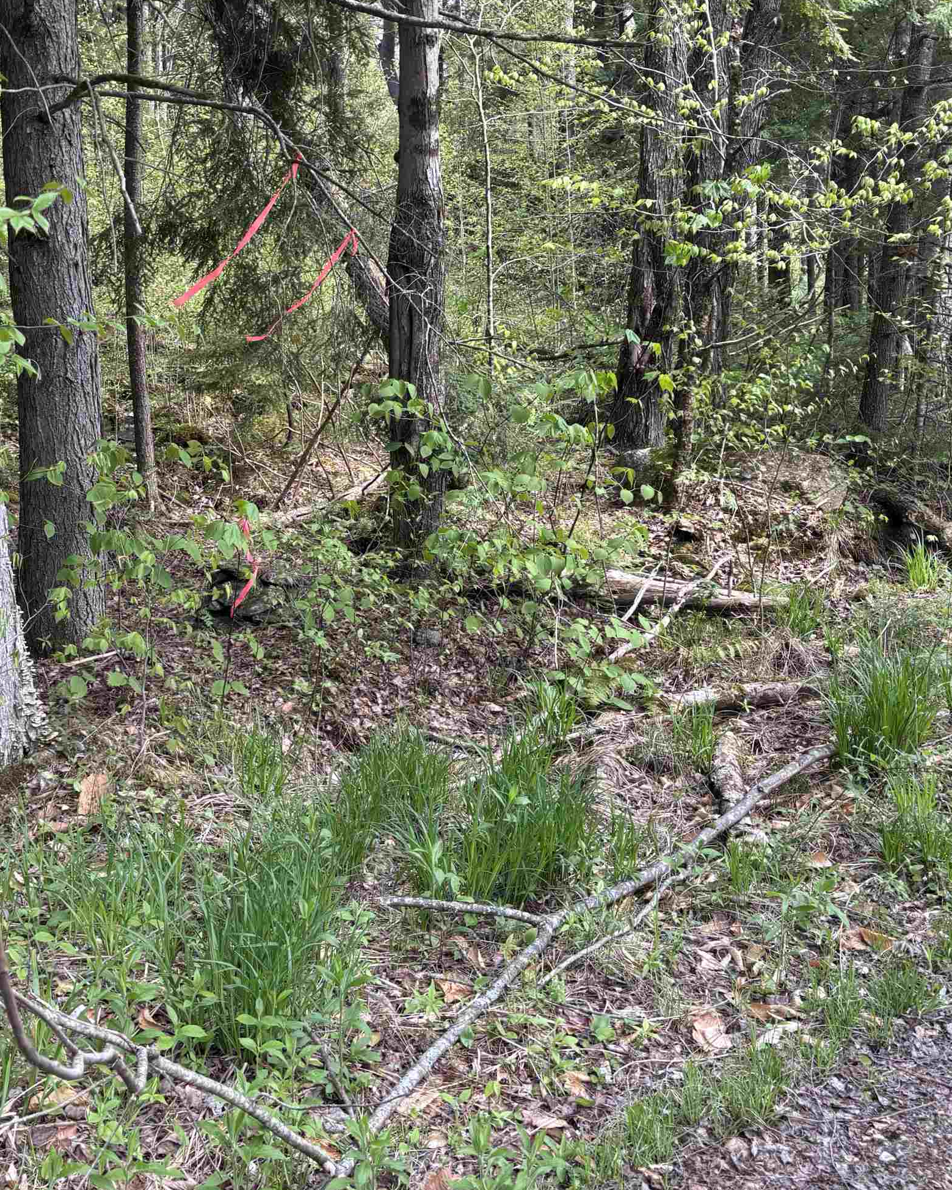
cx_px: 380
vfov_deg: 45.6
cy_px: 501
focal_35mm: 40
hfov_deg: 37.2
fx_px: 1409
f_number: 1.6
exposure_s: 1/151
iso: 40
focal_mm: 5.96
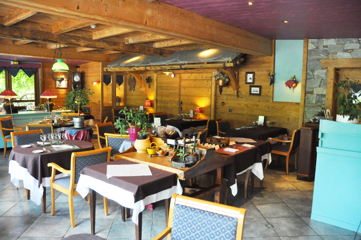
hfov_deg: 67.4
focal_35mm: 27
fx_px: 270
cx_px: 180
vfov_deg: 47.8
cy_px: 120
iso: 1600
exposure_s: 1/200
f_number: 3.5
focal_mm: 18
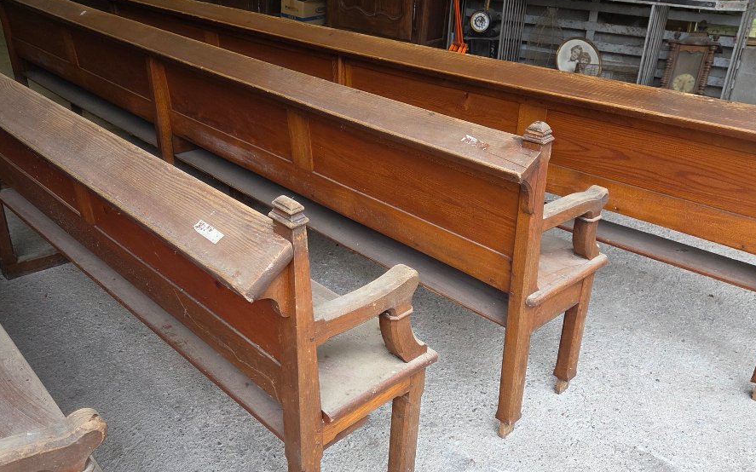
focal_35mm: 33
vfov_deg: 38.3
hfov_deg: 58.2
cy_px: 261
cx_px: 382
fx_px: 680
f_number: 1.8
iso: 100
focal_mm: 5.4
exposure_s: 1/100
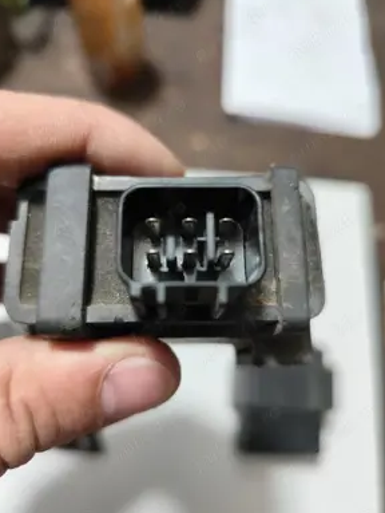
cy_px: 256
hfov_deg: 56.9
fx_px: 355
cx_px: 190
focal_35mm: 24
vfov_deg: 71.5
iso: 640
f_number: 1.65
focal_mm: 6.14
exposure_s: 1/50
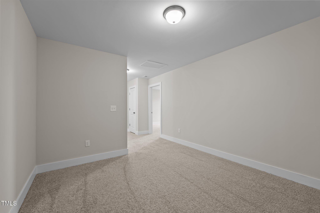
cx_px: 160
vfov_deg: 81.2
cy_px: 106
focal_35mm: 14
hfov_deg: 104.3
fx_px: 124
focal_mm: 14
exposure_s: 1.3
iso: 200
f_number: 7.1
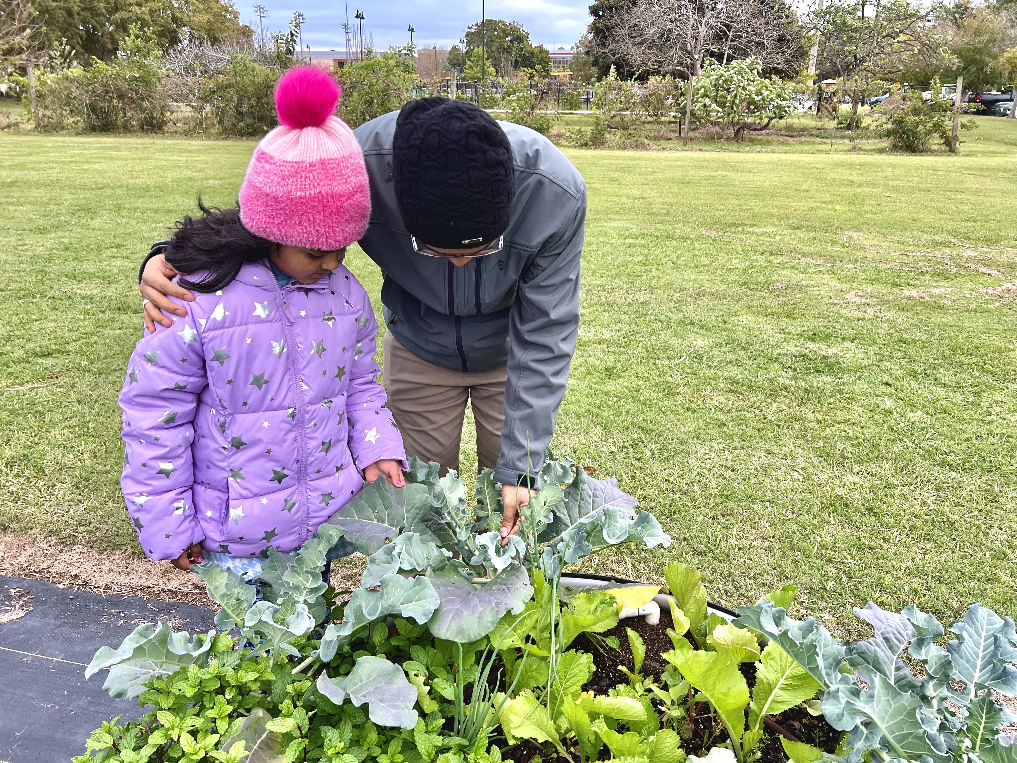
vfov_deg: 53.1
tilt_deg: -20.6
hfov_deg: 67.3
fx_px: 764
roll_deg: -0.4
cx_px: 508
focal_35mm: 26
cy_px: 382
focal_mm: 5.7
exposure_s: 1/121
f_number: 1.5
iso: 100
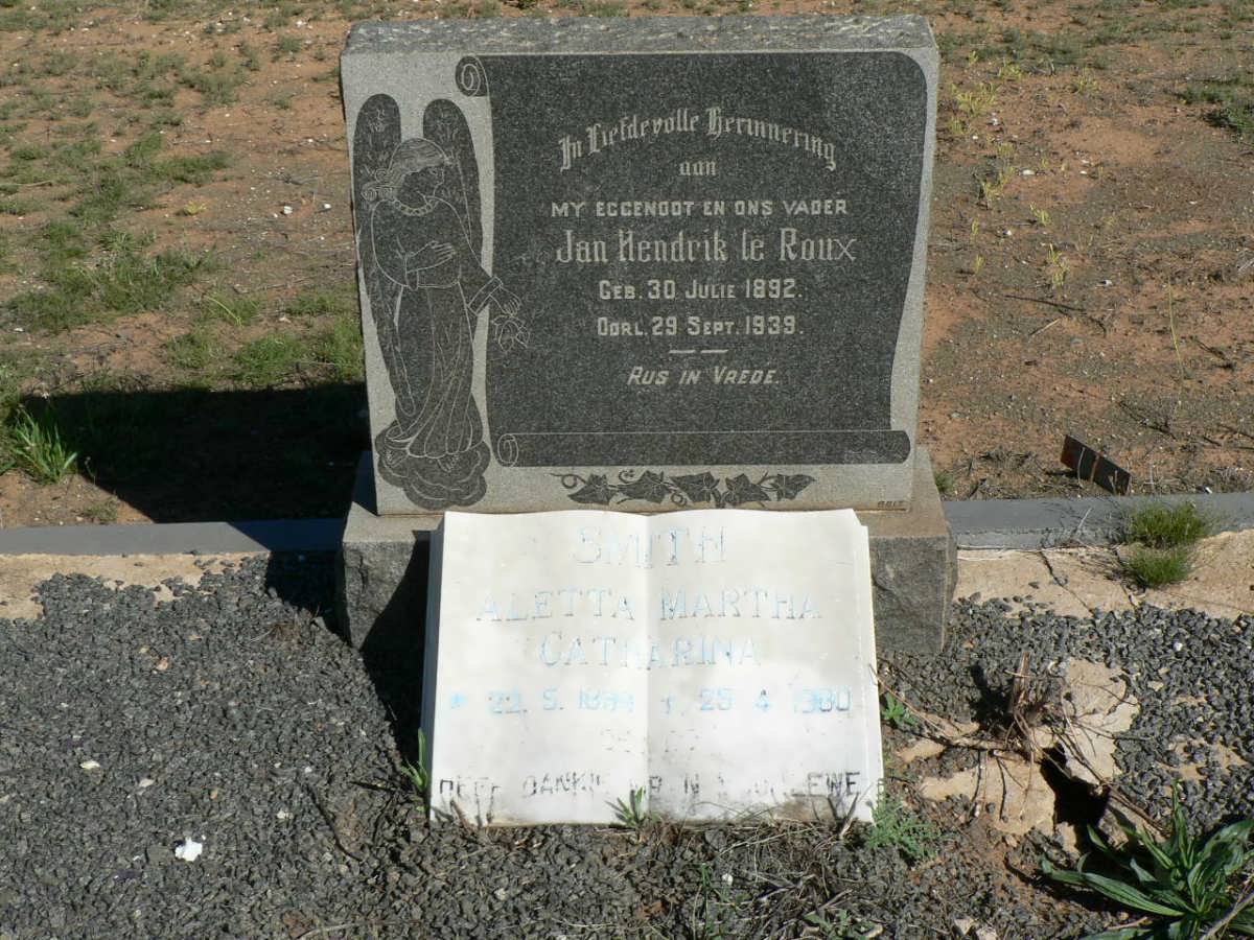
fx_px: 1992
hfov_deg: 34.9
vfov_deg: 26.6
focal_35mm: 55
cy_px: 470
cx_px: 627
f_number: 5.6
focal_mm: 9.2
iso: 100
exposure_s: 1/640
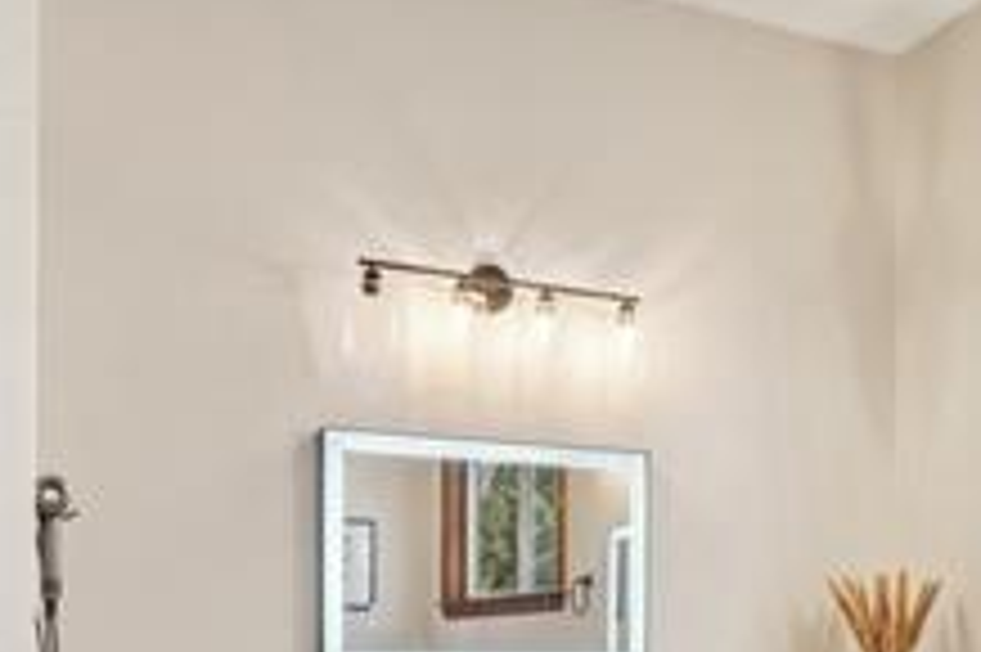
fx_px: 1198
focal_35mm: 44
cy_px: 688
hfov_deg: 44.5
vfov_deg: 28.2
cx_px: 500
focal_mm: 10
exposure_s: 1/30
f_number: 8
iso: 400
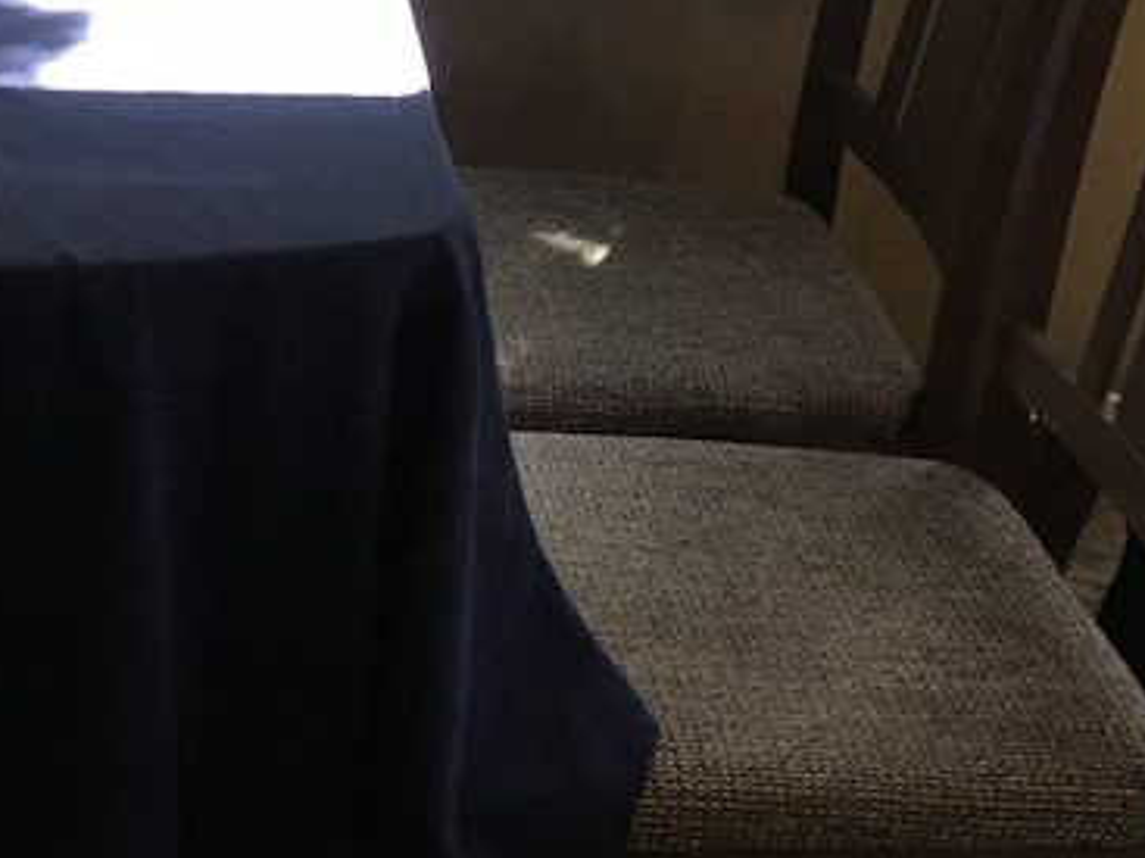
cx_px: 78
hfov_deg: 23.4
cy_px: -259
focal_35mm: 81
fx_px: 2678
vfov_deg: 17.1
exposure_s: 1/30
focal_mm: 4.15
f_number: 2.2
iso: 40
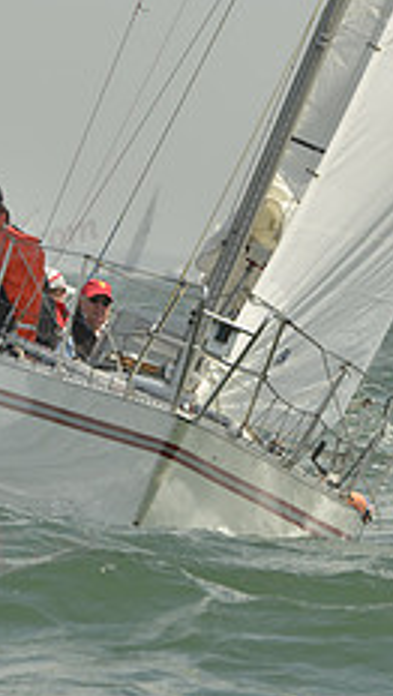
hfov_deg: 2.5
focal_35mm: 497
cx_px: 255
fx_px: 9181
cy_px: 386
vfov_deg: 4.3
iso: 200
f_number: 7.1
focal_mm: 190
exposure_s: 1/1250
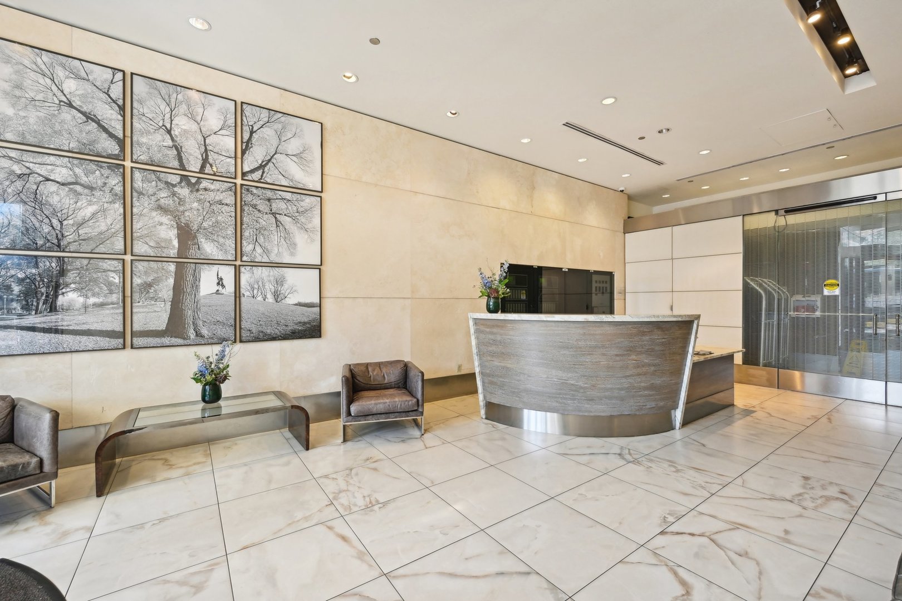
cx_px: 451
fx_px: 351
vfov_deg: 81.2
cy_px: 300
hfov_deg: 104.3
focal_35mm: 14
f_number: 8
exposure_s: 1/13
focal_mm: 14
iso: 800
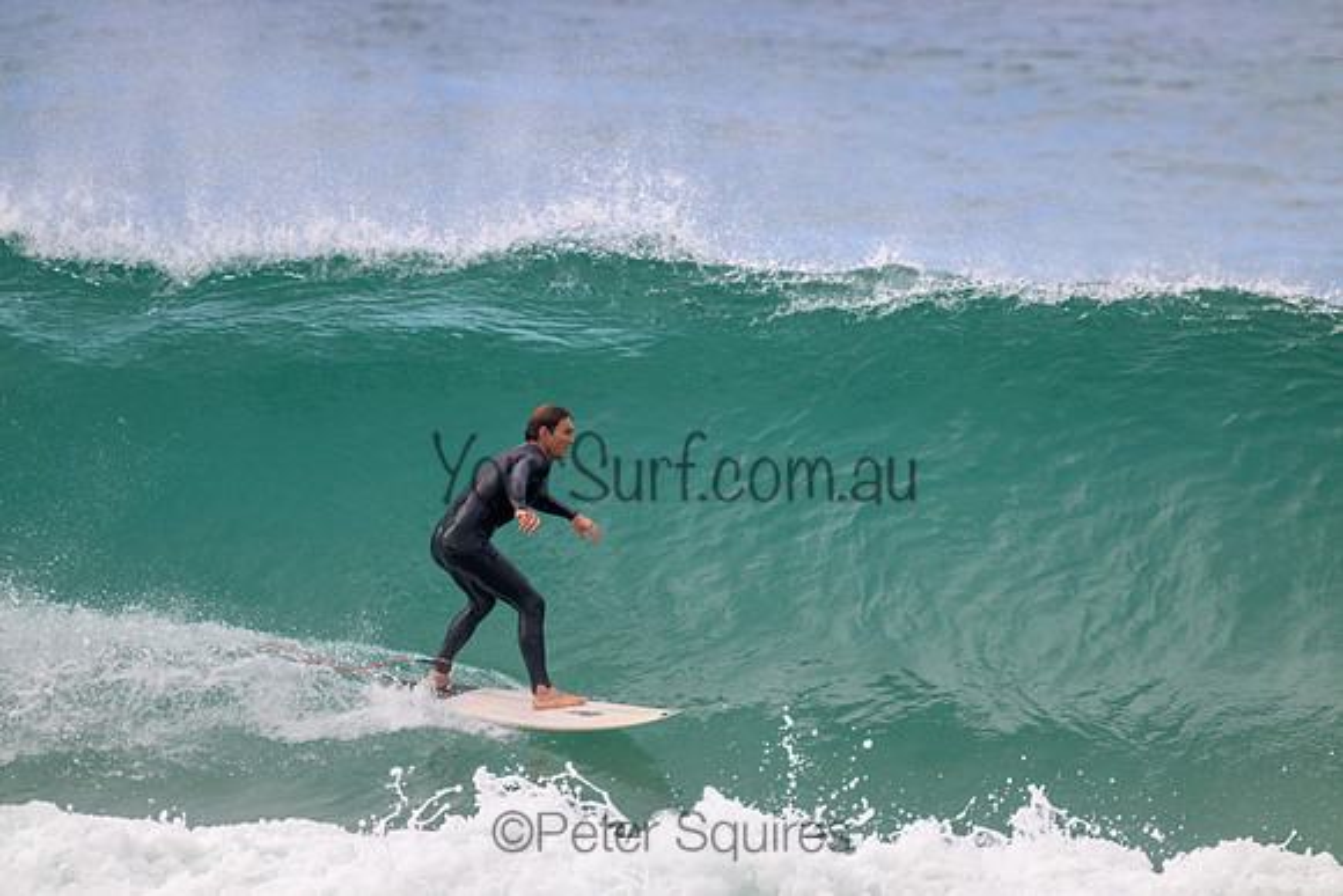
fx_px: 29850
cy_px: 448
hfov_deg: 2.6
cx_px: 672
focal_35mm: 800
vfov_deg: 1.7
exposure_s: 1/2000
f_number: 11
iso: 1400
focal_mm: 800
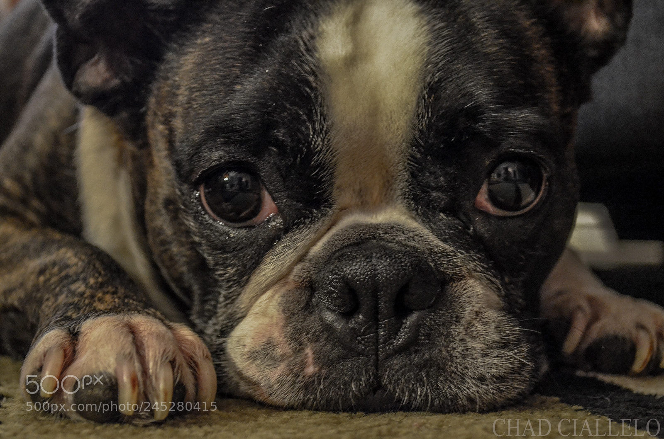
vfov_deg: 22.5
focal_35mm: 60
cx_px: 332
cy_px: 220
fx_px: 1104
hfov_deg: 33.5
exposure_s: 1/3
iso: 3200
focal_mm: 40
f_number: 5.3
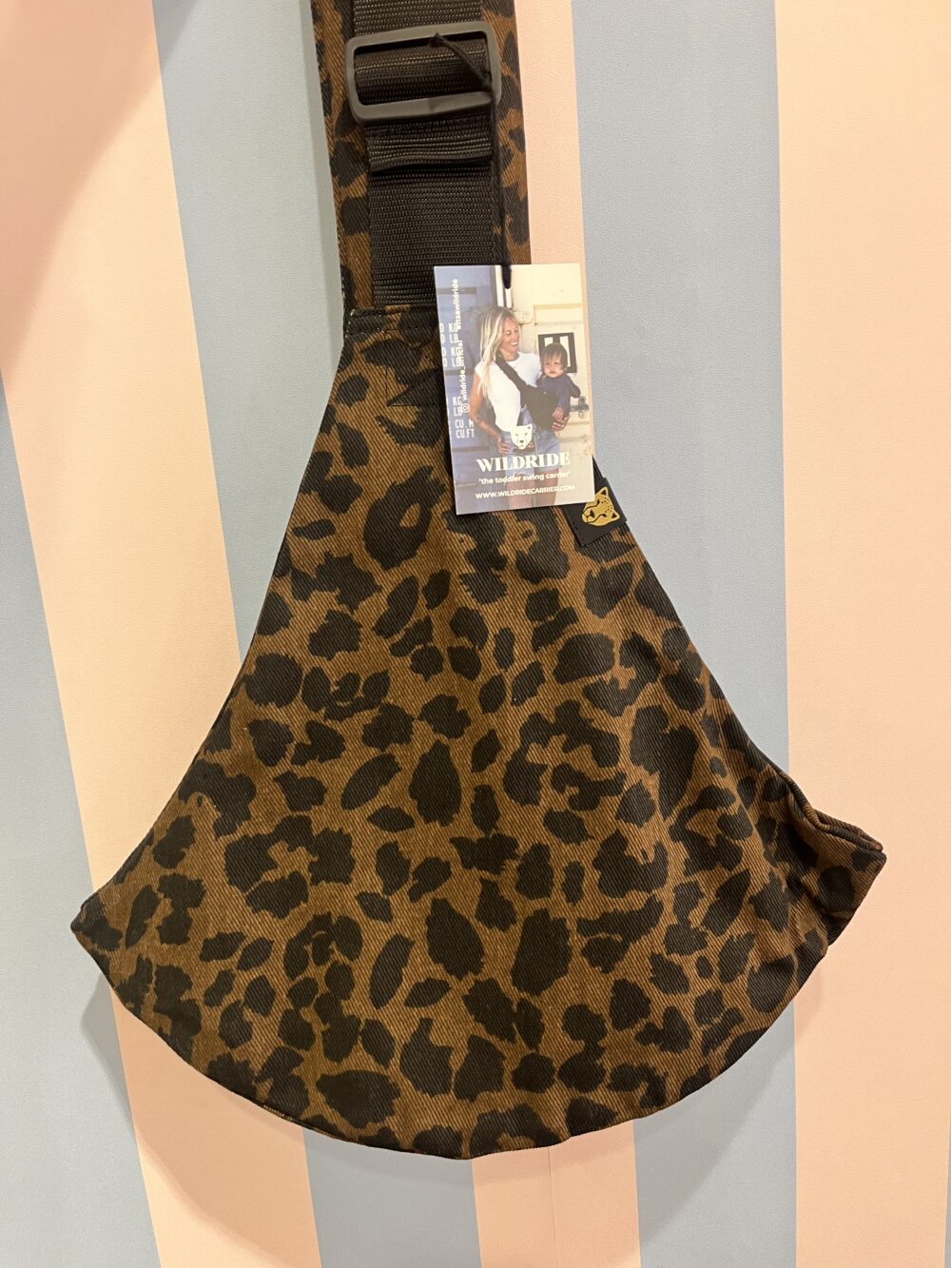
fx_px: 952
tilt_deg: -11.9
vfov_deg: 67.3
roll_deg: +4.3
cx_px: 476
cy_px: 634
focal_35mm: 26
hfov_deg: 53.1
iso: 100
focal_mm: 5.1
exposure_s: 1/50
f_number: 1.6
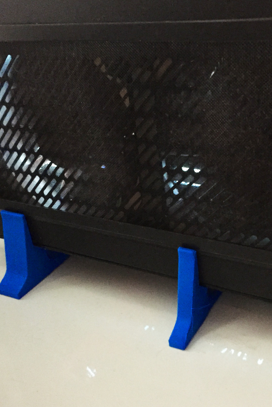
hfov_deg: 31.1
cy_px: 203
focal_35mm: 43
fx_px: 487
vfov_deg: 45.4
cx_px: 167
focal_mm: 4.15
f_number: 2.2
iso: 800
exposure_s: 1/15
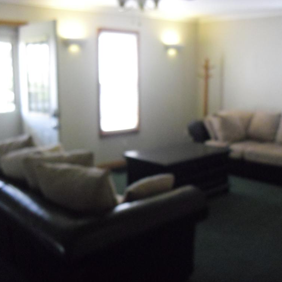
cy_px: 142
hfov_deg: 39.1
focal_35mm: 43
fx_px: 396
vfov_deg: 39.2
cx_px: 162
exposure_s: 1/100
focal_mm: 6.3
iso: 800
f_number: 3.1
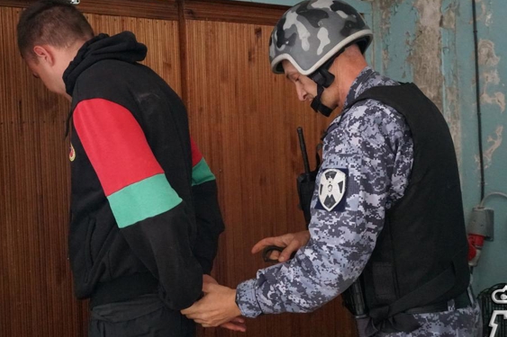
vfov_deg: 26.0
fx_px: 732
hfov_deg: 38.2
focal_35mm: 52
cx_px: 233
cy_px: 159
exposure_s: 1/100
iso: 6400
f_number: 4
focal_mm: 26
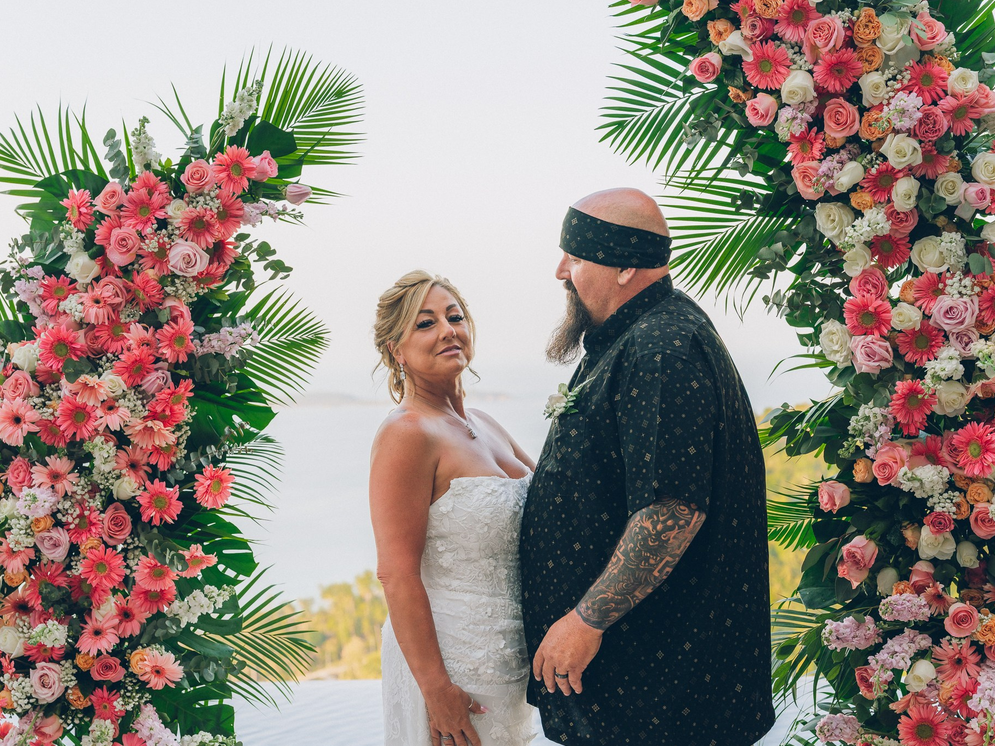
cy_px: 374
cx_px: 469
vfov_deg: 25.7
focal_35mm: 57
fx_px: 1639
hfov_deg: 33.8
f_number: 3.5
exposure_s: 1/250
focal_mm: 50
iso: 200
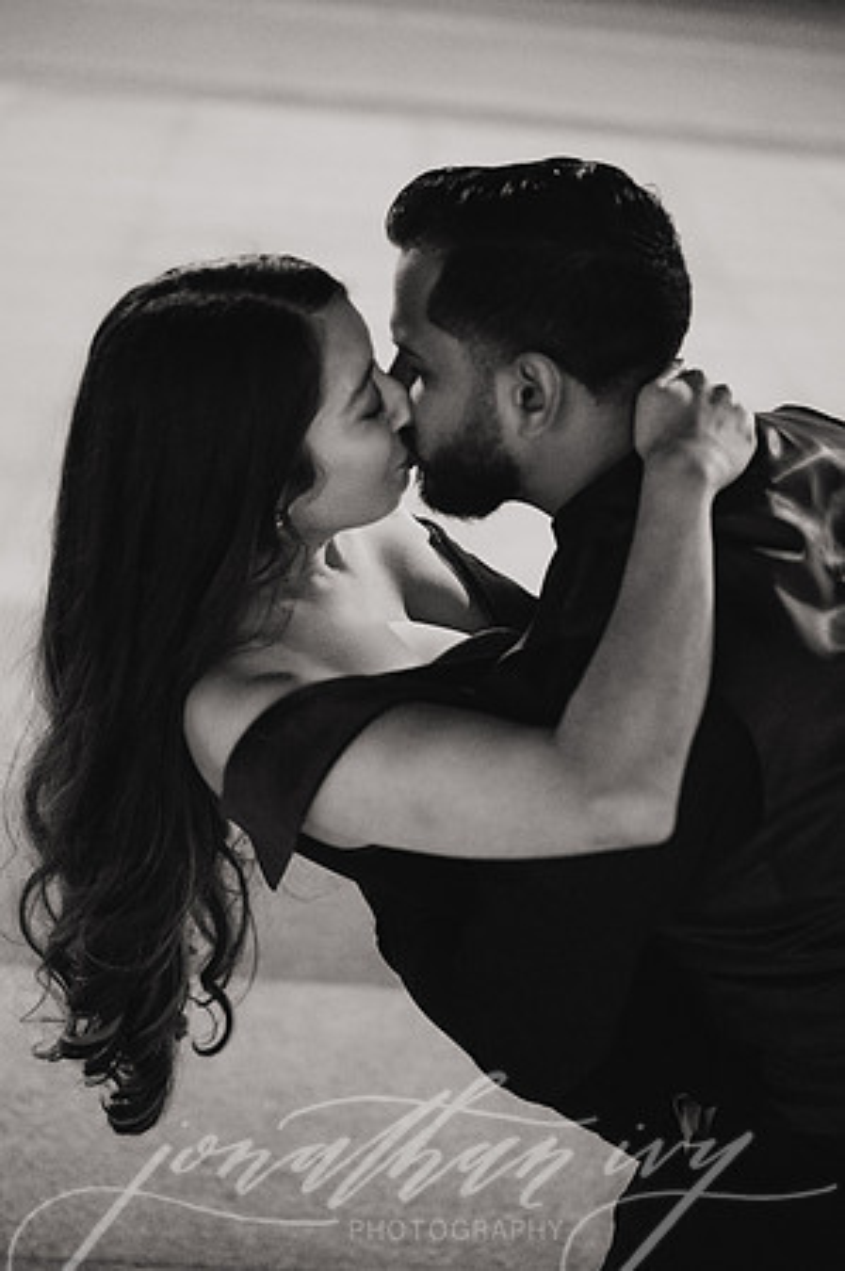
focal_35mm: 50
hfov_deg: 26.9
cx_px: 422
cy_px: 636
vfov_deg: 39.6
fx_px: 1764
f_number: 2
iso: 5000
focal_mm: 50
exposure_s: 1/320
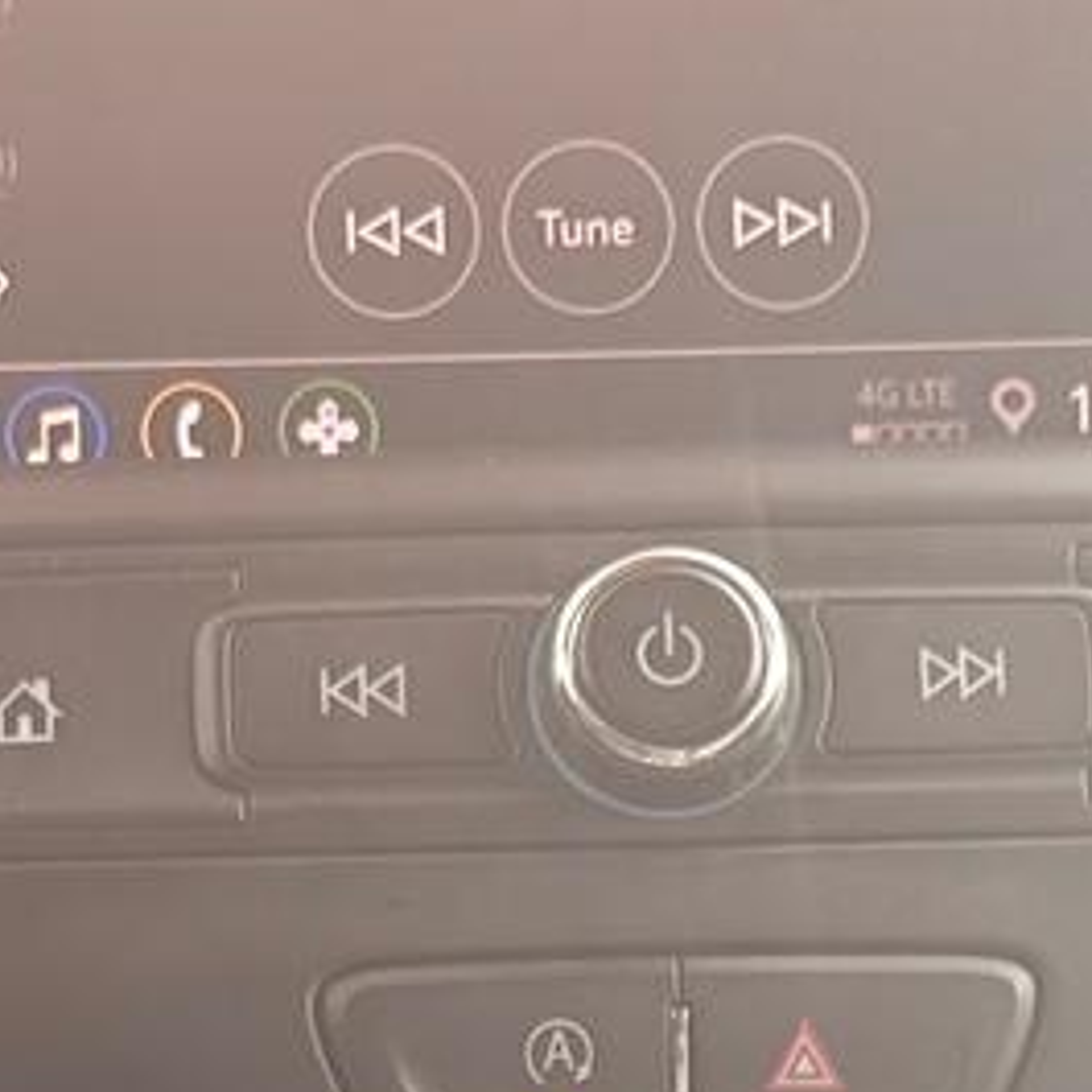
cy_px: 1677
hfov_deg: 8.5
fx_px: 7317
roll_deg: +0.0
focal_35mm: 205
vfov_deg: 8.3
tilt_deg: -11.2
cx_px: 585
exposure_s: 1/242
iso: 100
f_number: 1.78
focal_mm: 6.76
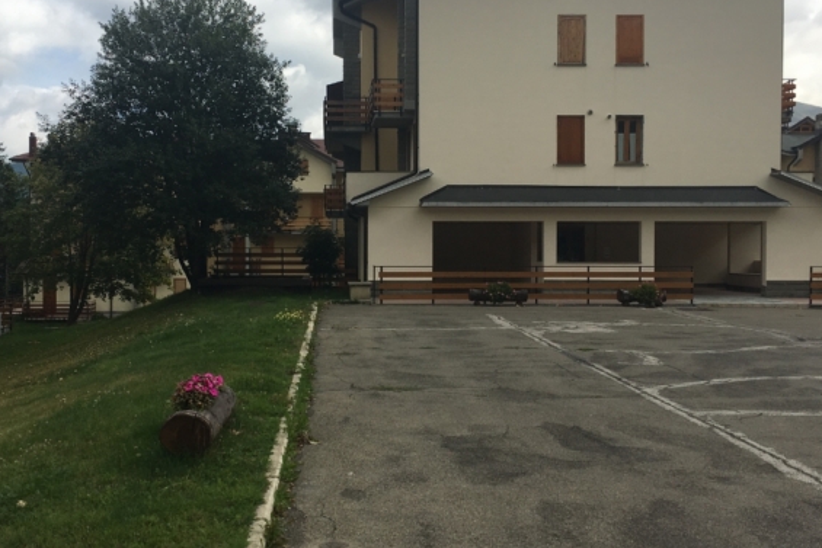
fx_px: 936
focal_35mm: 41
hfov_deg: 47.3
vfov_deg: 32.6
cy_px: 266
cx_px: 364
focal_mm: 4.15
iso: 25
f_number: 2.2
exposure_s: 1/1241
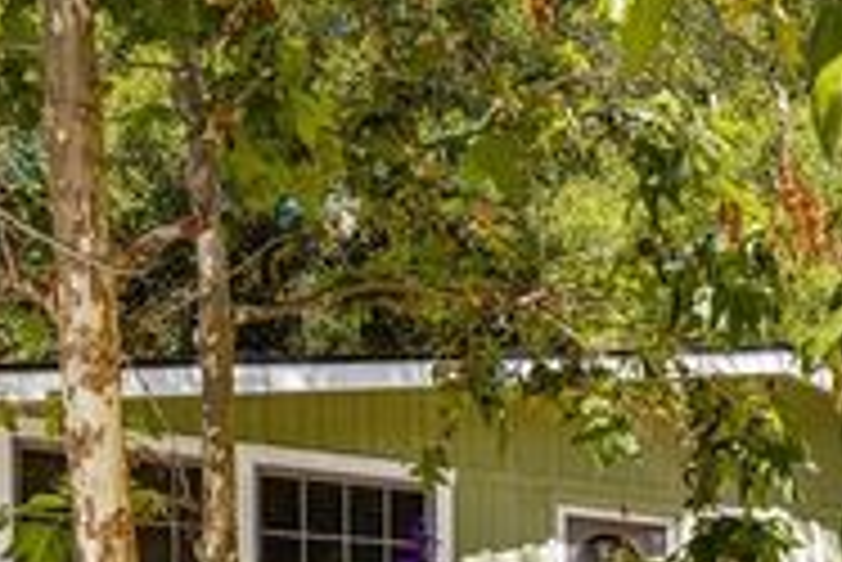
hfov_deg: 33.1
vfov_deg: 21.6
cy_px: 713
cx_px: 752
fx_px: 1342
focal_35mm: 57
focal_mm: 21.5
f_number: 10
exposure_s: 1/125
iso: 100
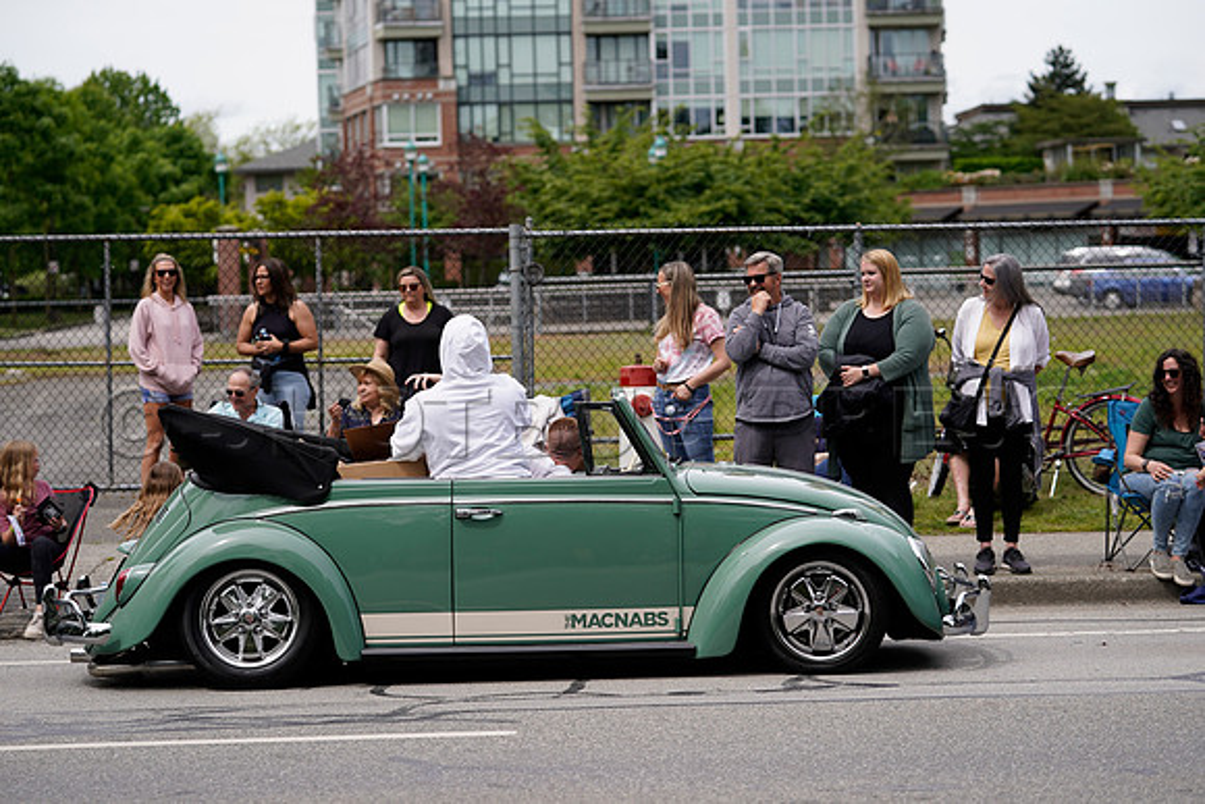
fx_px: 2578
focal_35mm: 77
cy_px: 402
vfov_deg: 17.7
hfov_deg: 26.3
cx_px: 602
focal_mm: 77
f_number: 3.2
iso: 100
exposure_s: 1/400
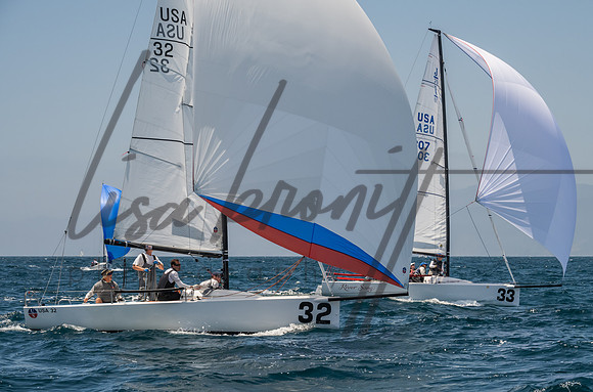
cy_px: 262
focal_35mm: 107
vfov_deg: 12.7
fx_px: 1752
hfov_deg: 19.2
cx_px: 359
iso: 640
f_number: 9
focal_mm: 80
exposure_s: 1/640
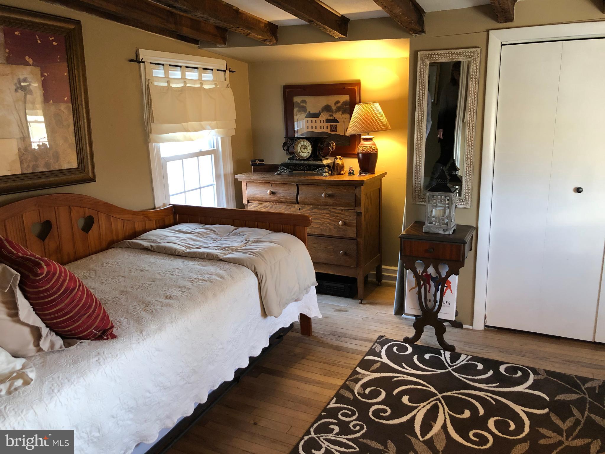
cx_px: 302
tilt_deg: -12.5
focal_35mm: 28
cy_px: 227
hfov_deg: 63.4
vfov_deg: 49.7
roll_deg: +1.2
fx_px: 489
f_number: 1.8
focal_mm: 3.99
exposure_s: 1/15
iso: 64
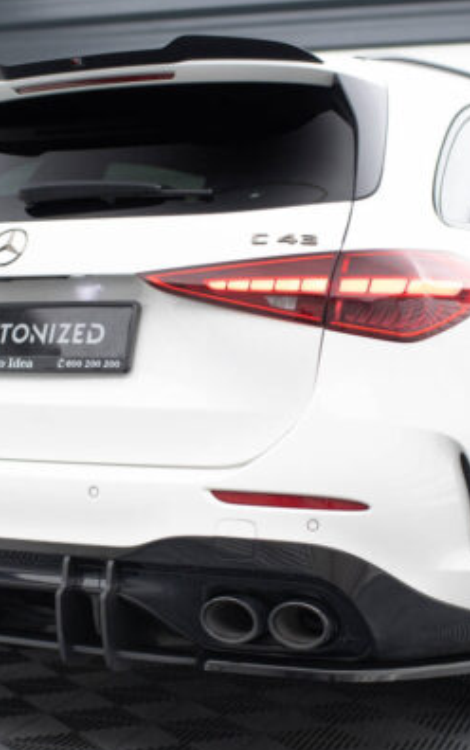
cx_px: 176
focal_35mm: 72
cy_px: 419
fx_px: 1473
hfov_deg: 18.1
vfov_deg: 28.6
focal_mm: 35
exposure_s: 1/160
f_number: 2.5
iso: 500
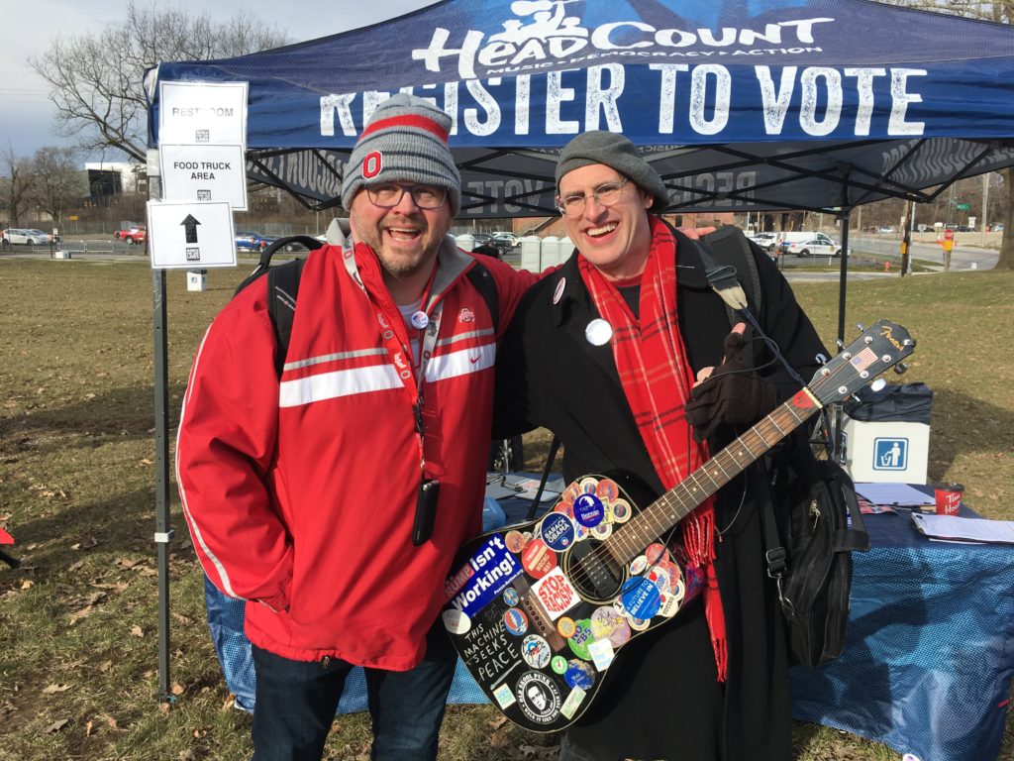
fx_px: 849
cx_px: 507
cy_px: 380
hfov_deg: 61.7
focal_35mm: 29
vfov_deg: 48.2
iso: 25
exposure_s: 1/905
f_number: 2.2
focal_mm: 4.15
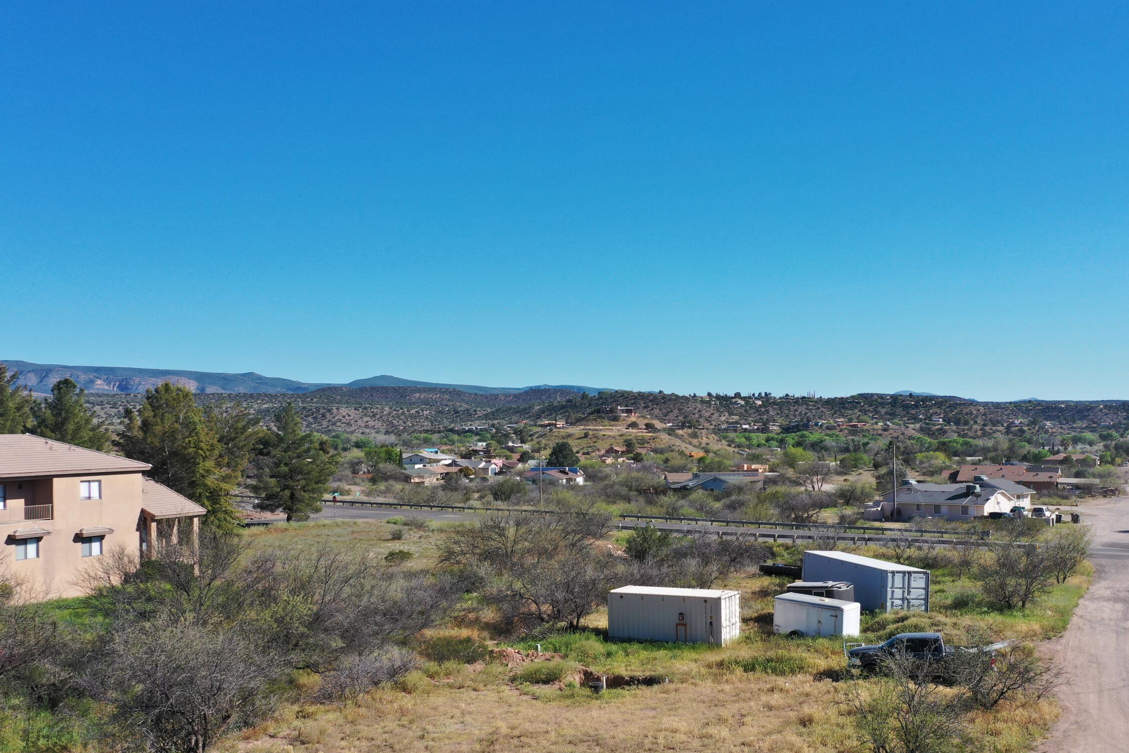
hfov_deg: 51.8
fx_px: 1160
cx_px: 632
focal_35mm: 37
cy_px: 436
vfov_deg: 35.9
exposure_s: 1/500
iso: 100
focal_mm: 10.26
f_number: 5
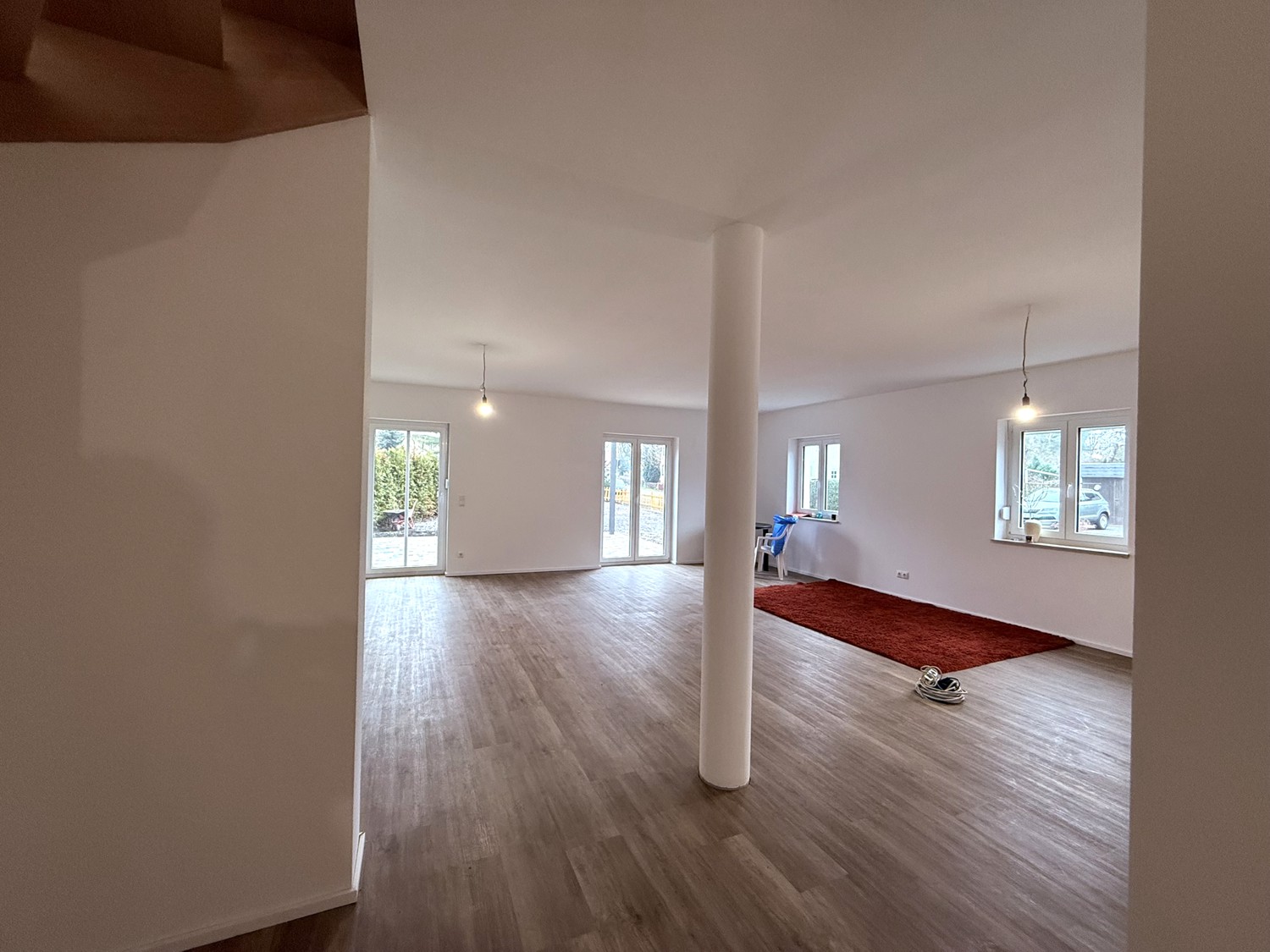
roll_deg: -1.4
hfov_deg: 102.1
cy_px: 476
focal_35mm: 14
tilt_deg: +0.7
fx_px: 514
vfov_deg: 85.7
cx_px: 635
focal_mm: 2.22
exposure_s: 1/100
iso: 320
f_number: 2.2
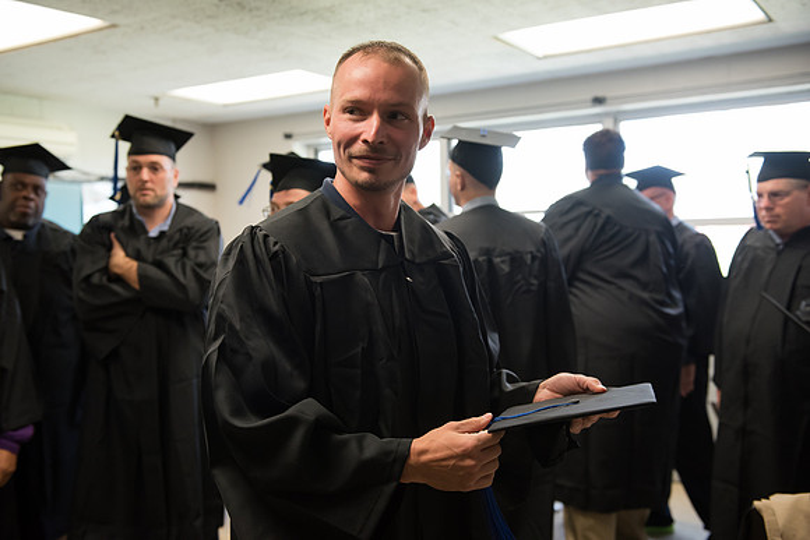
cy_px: 270
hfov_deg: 50.7
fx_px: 855
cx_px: 405
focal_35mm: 38
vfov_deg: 35.1
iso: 2000
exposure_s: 1/250
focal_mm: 38
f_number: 4
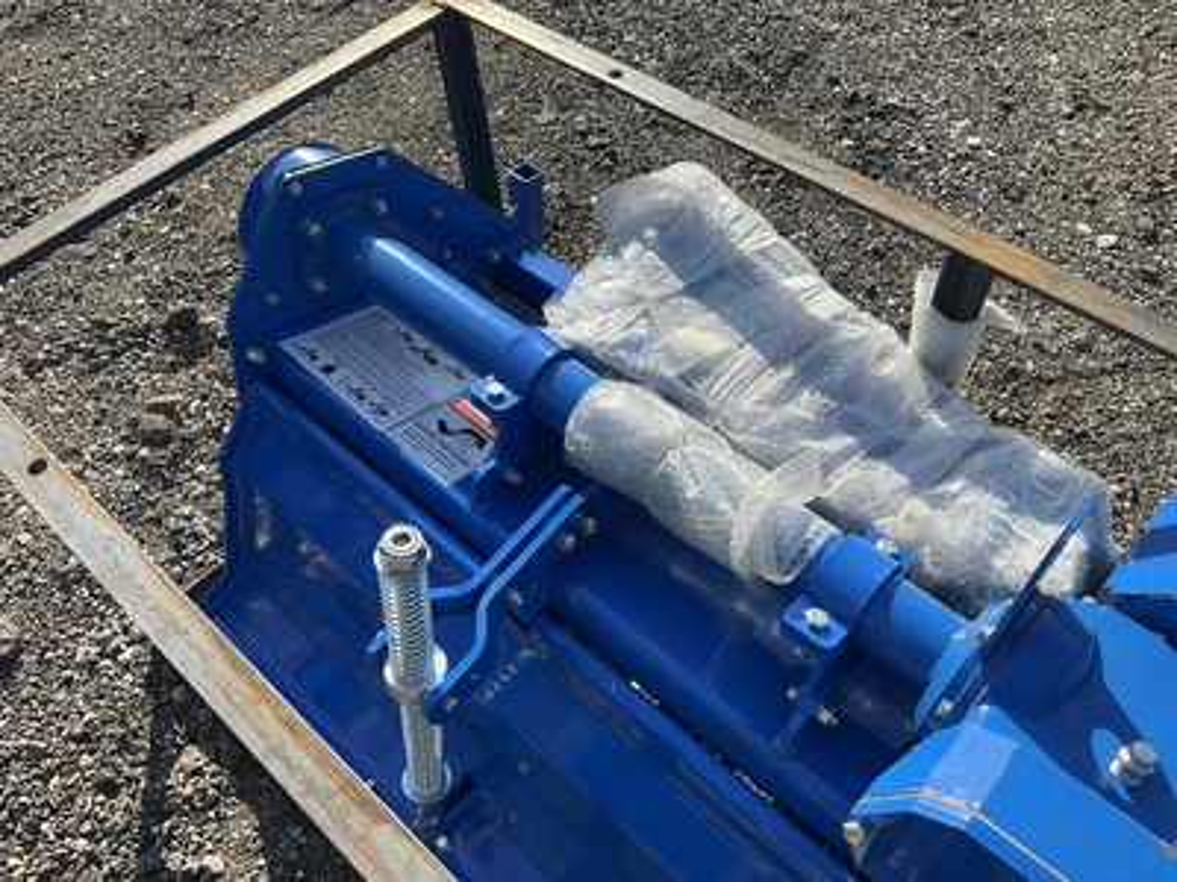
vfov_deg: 48.2
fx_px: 986
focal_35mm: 29
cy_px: 441
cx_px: 588
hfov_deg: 61.7
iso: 25
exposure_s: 1/1098
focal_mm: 3
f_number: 1.8
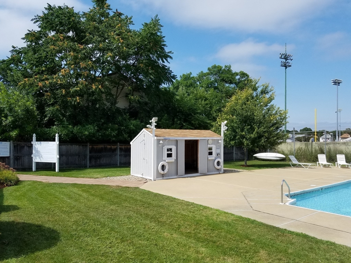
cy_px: 132
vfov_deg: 53.1
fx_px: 264
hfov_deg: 67.3
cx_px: 176
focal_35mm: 26
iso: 50
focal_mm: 4.2
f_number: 1.7
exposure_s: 1/2712
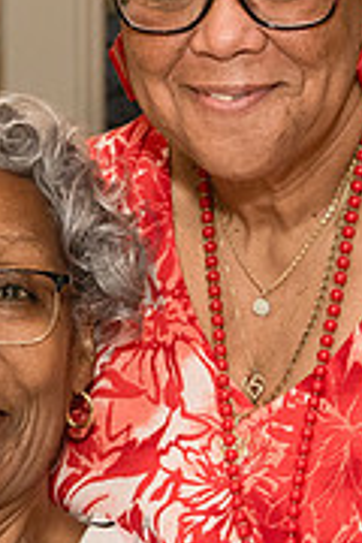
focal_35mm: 184
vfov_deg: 11.2
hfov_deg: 7.5
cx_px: 67
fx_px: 2775
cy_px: 362
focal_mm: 44
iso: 1600
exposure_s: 1/160
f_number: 3.5
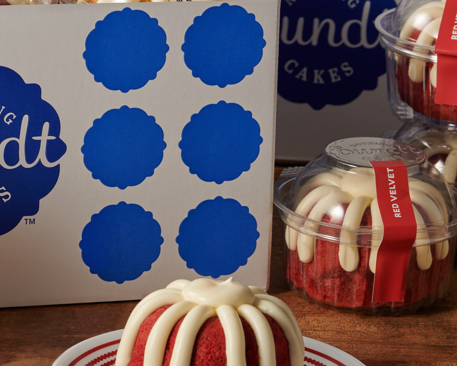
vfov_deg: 6.5
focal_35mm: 237
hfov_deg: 8.1
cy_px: 172
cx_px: 2
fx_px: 3206
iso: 100
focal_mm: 112
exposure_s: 1/160
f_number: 10
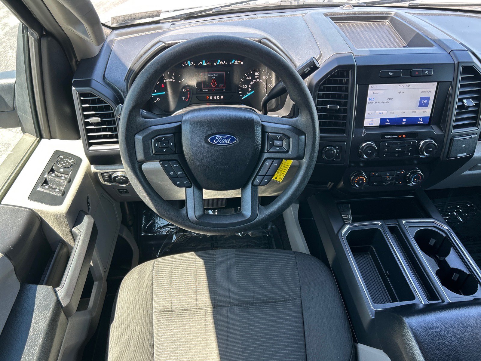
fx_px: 361
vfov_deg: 53.1
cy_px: 180
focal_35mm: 26
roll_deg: +1.3
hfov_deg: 67.3
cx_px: 240
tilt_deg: -41.1
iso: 50
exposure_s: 1/121
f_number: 1.5
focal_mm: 5.7
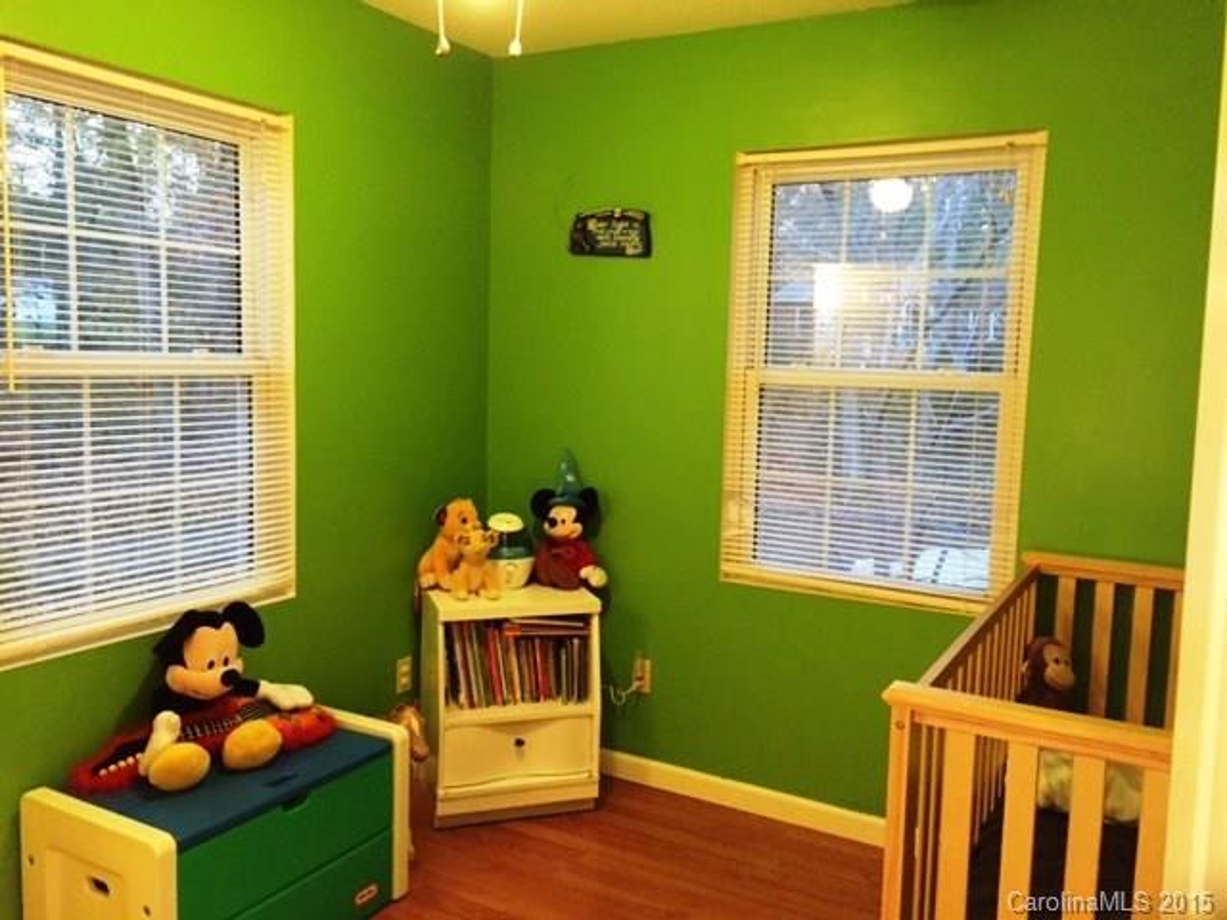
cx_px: 614
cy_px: 460
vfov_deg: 48.2
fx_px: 1028
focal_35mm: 29
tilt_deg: -5.9
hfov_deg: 61.7
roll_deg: -1.4
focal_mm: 4.15
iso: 320
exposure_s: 1/15
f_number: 2.2
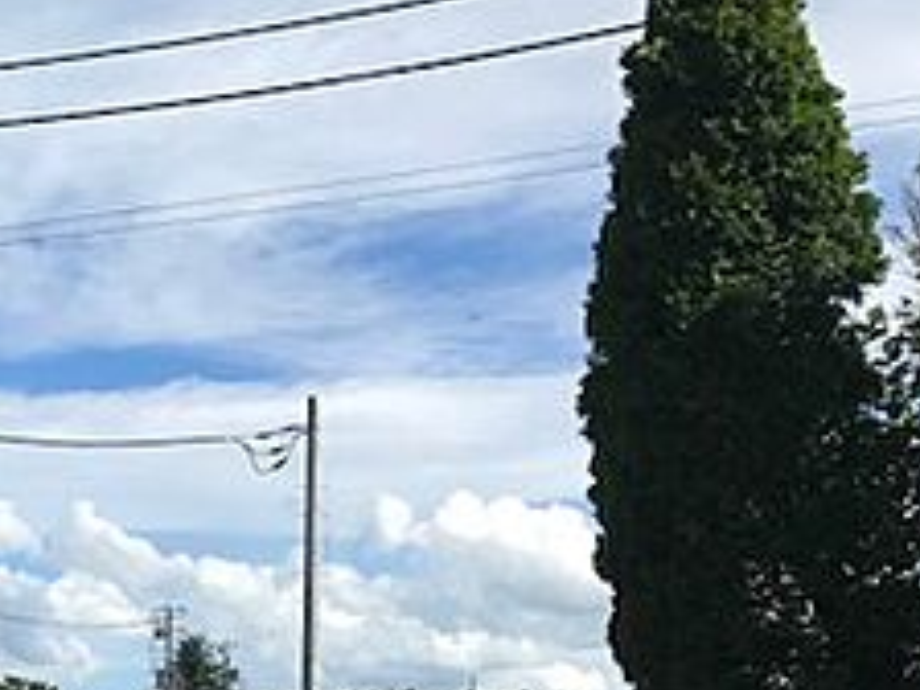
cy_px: 784
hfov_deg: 23.0
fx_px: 1993
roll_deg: -0.2
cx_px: -283
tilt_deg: -1.0
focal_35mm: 75
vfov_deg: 18.8
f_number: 1.8
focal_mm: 3.99
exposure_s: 1/2817
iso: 20
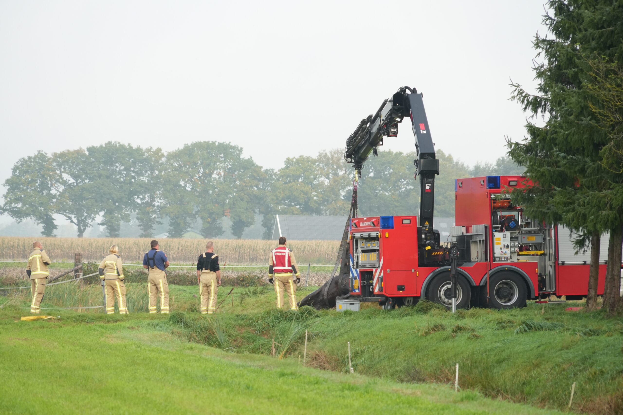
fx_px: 4153
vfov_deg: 5.7
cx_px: 312
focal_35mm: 240
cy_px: 208
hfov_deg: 8.6
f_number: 8
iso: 2000
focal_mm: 240
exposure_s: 1/800
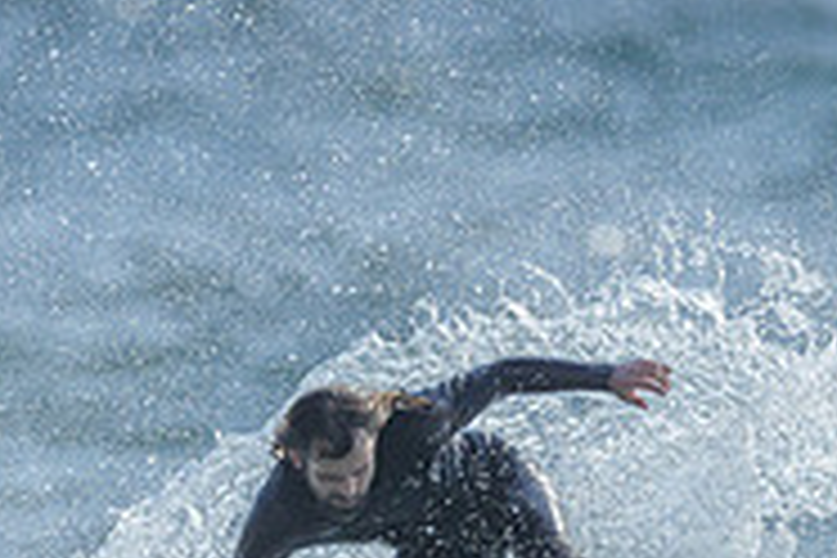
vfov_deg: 0.6
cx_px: 446
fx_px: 57981
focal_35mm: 2494
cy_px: 830
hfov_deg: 0.8
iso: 220
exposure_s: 1/2000
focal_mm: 800
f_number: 6.3
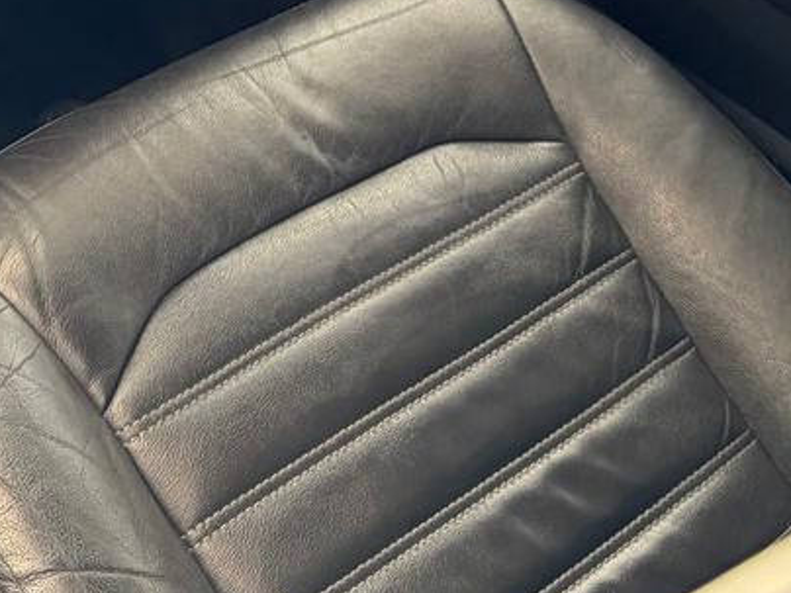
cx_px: 117
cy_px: -233
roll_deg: -4.1
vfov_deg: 17.8
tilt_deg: -34.3
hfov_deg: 25.1
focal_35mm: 76
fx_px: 1737
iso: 500
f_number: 1.78
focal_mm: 6.76
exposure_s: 1/60
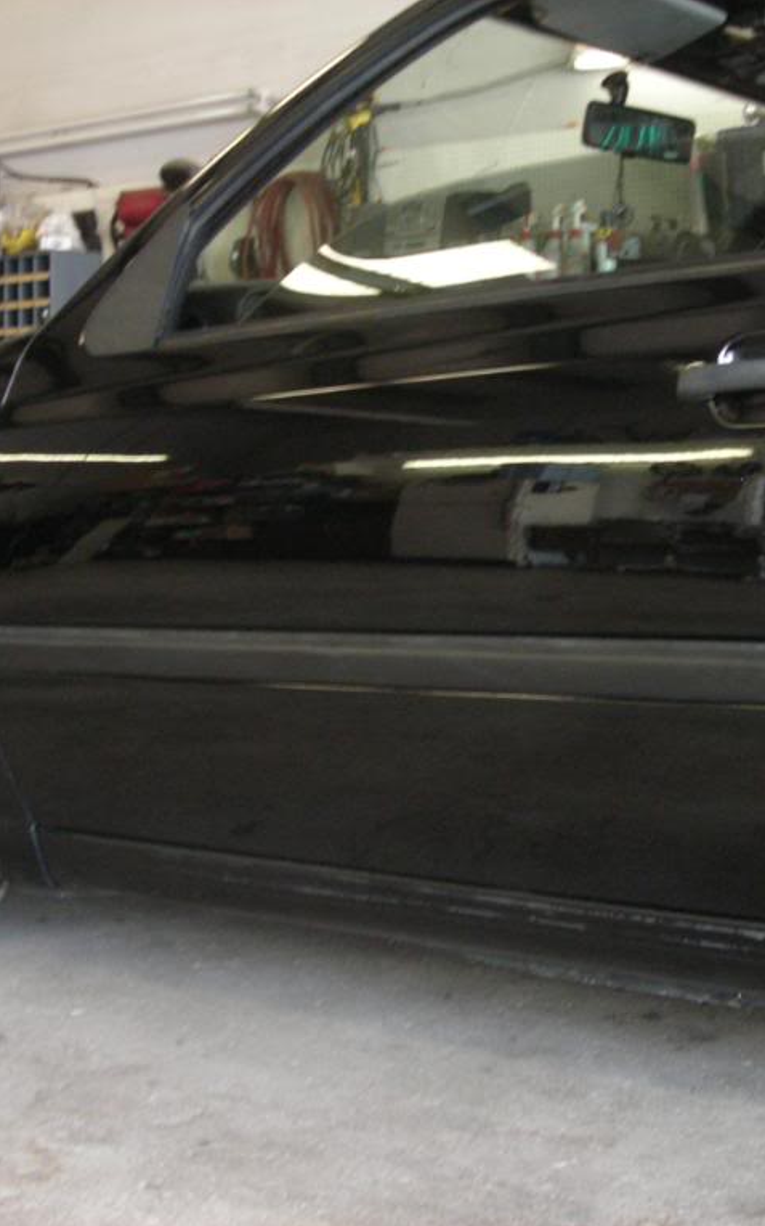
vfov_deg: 37.5
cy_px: 615
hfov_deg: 23.9
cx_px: 433
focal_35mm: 54
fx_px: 1803
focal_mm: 6.3
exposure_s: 1/18.4
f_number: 3.2
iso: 200
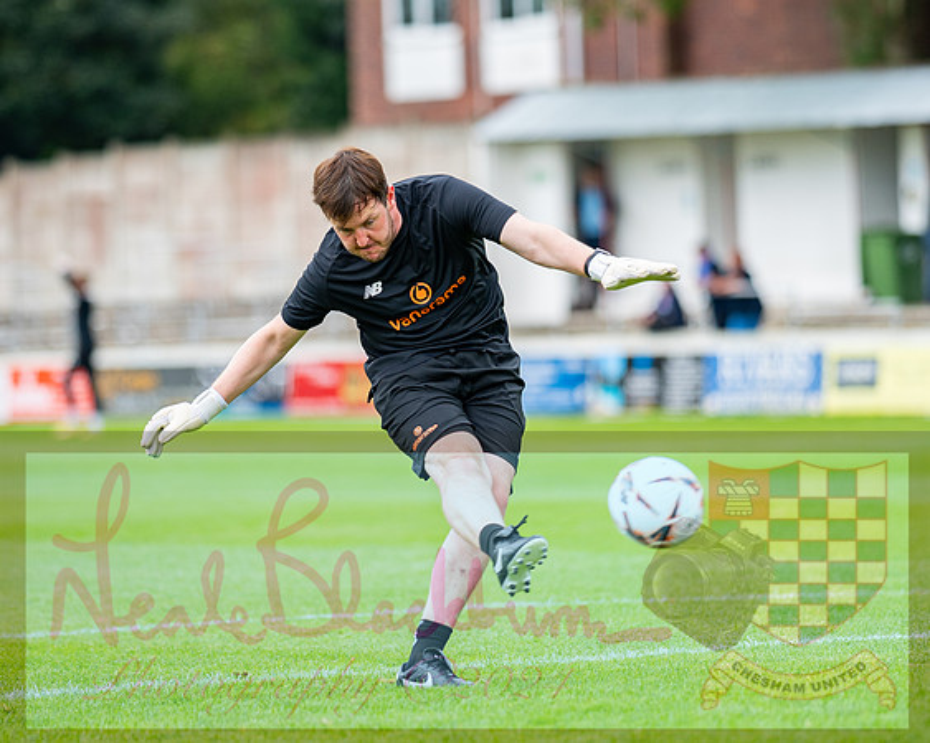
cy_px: 333
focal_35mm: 263
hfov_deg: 7.4
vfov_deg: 5.9
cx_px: 476
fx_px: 7224
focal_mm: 135
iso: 160
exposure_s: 1/1200
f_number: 1.8
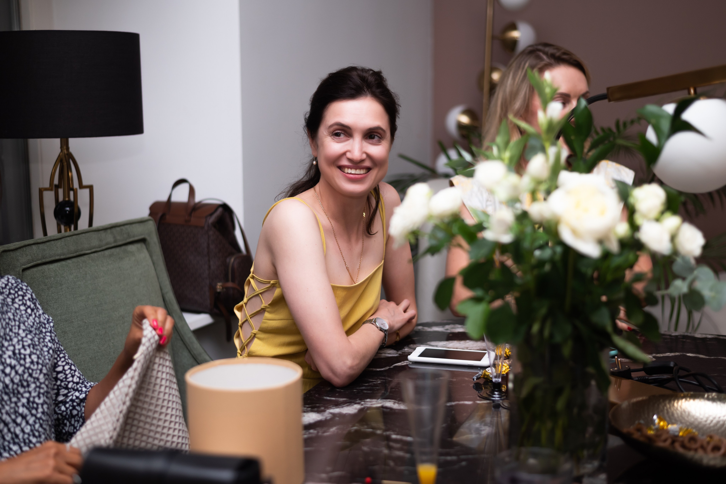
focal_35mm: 50
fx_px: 1009
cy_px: 242
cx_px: 363
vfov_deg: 27.0
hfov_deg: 39.6
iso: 160
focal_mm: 50
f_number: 2.2
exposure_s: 1/200
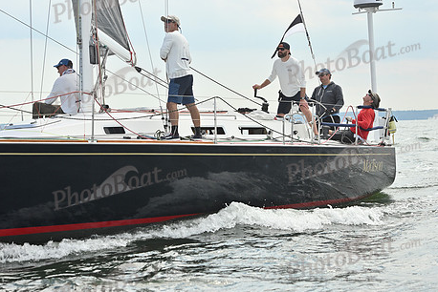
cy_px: 123
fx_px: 1388
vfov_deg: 12.0
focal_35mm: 114
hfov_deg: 17.9
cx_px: 237
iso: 320
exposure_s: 1/1600
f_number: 6.3
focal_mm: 90
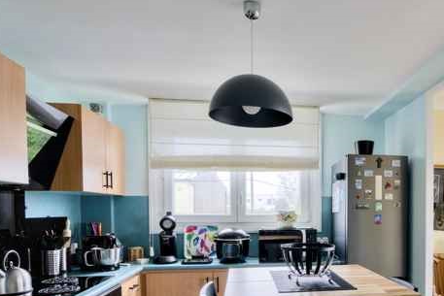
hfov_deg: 63.4
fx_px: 345
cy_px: 225
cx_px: 304
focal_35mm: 28
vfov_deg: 44.7
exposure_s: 1/30
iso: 800
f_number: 8
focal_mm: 16
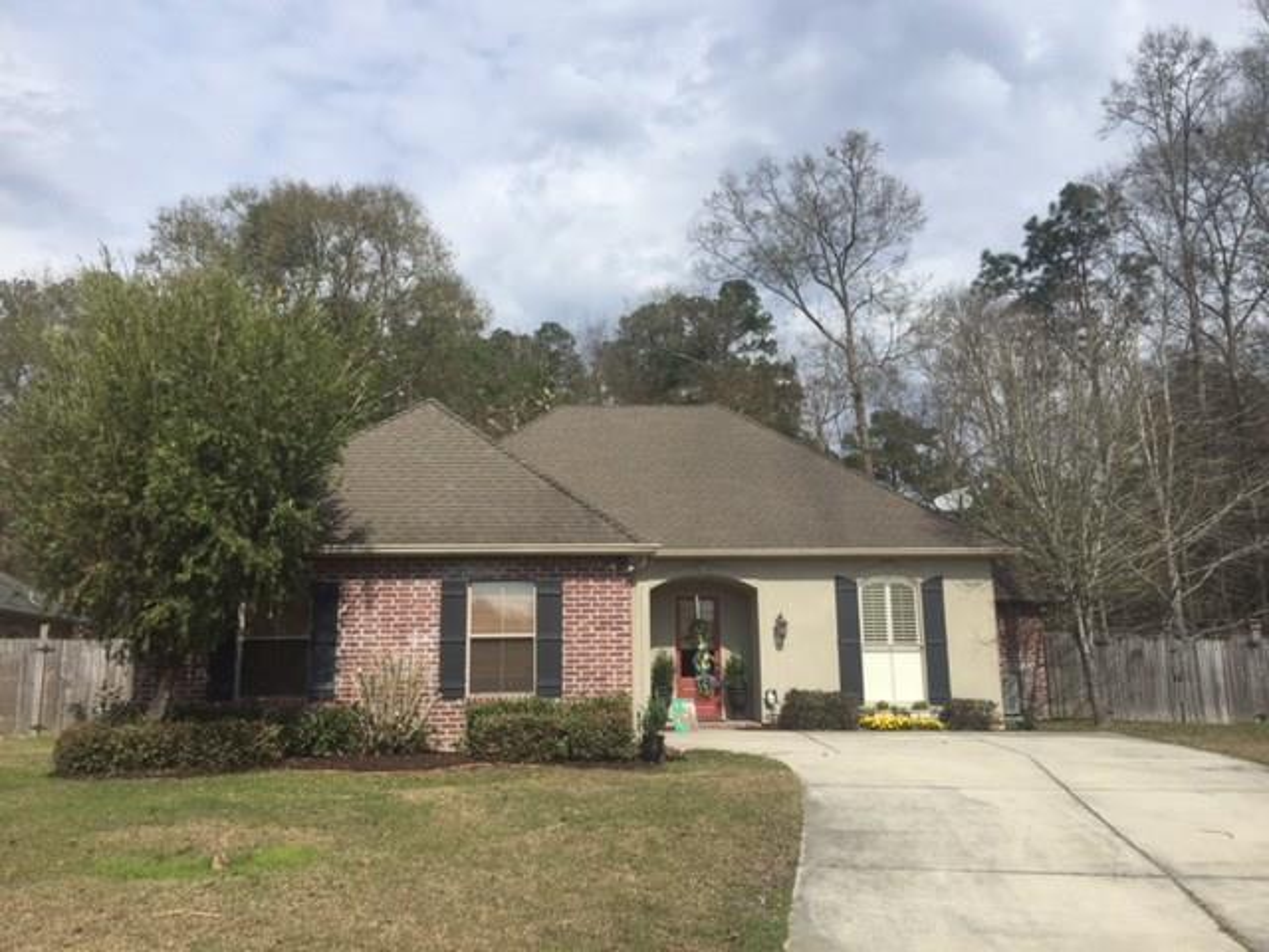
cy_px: 476
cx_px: 634
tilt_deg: +10.6
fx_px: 1063
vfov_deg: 48.2
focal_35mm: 29
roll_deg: -0.5
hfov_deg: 61.7
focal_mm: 4.15
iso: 32
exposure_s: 1/2475
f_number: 2.2
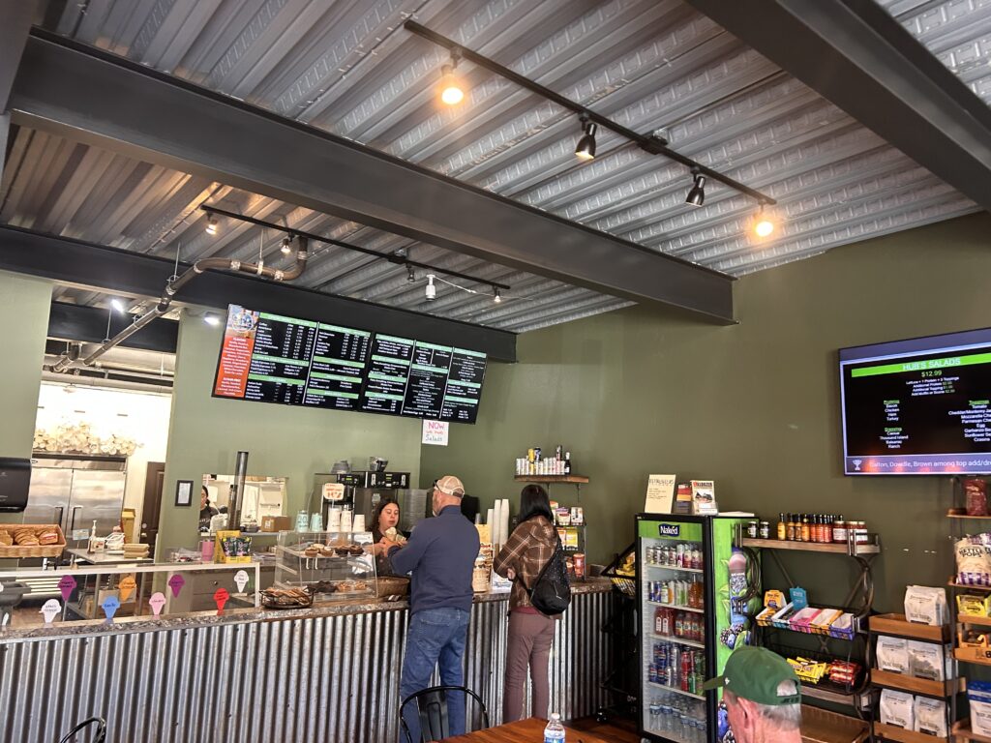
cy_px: 372
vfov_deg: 53.1
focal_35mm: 26
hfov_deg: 67.3
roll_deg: -1.1
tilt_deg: +9.5
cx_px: 496
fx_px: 744
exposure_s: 1/60
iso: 250
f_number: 1.5
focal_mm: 5.7
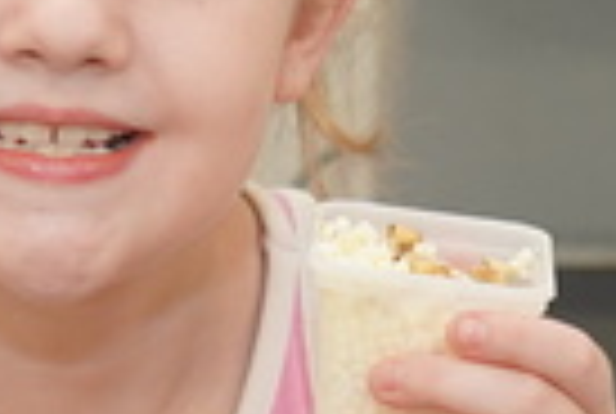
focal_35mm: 209
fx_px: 3584
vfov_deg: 6.6
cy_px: 313
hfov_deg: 9.8
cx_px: 85
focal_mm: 28
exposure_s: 1/160
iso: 1000
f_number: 4
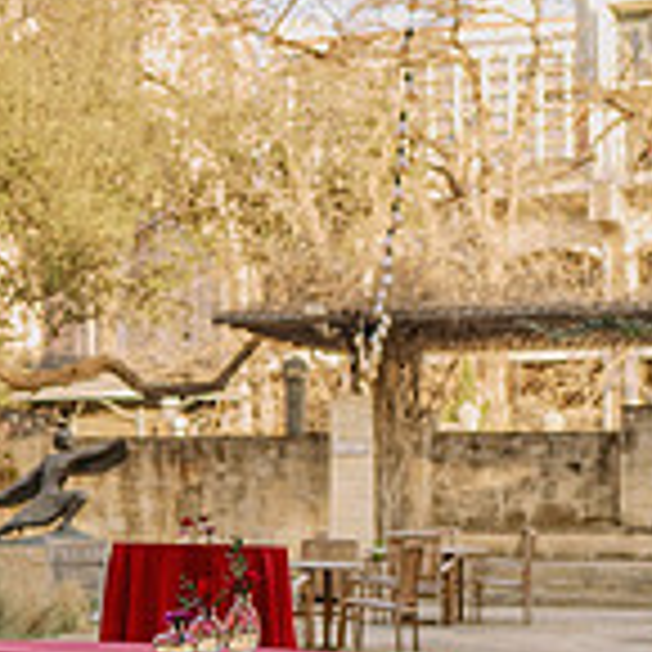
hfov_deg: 13.7
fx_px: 2600
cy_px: 439
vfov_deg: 14.3
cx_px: -212
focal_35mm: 122
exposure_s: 1/250
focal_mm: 35
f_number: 2.8
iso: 100
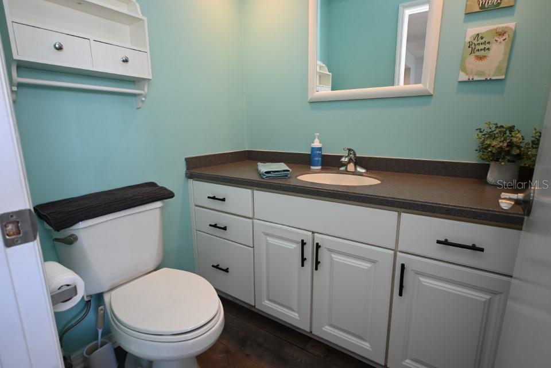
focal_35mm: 18
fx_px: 275
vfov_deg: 67.4
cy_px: 184
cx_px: 276
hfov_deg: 90.0
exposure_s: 1/60
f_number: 4
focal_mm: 12
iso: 360
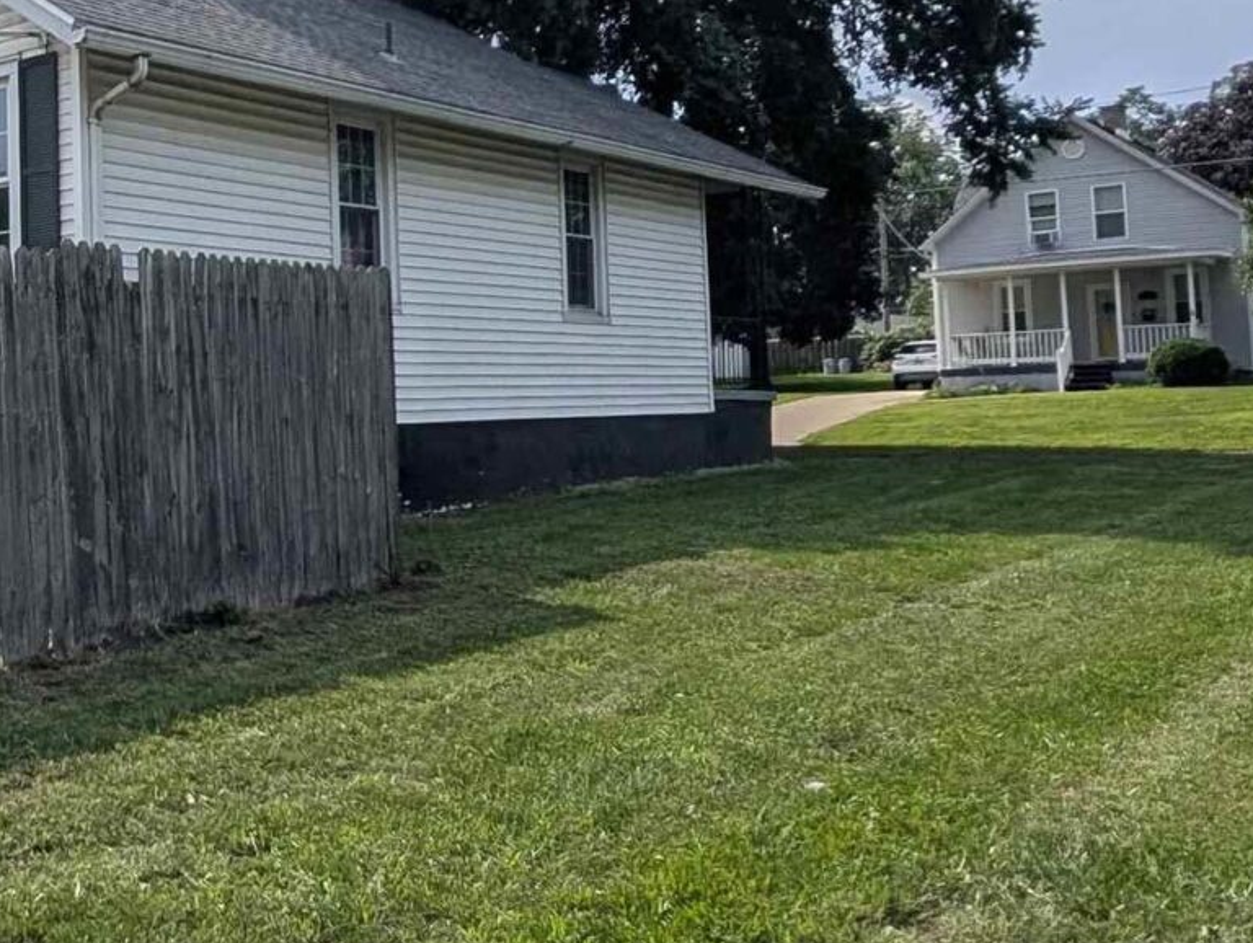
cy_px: 333
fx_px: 1450
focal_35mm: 40
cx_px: 21
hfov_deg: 41.2
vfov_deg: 35.8
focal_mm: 2.02
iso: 56
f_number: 1.7
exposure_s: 1/4878
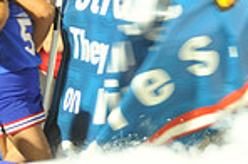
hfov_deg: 9.9
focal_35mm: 196
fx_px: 1347
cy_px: 42
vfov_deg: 7.0
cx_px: 464
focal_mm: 50
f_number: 5.6
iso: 2000
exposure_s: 1/60
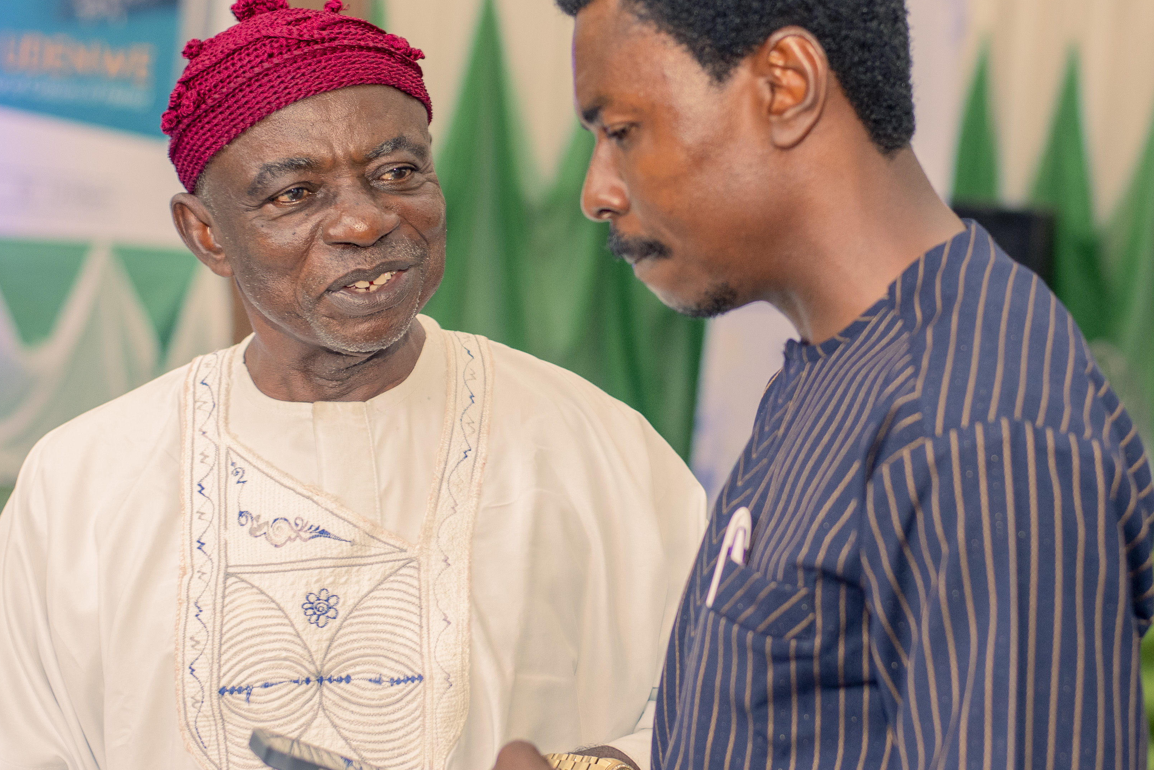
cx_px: 714
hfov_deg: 21.9
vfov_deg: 14.7
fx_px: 2982
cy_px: 301
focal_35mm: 93
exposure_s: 1/100
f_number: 2.5
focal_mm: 50
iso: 640
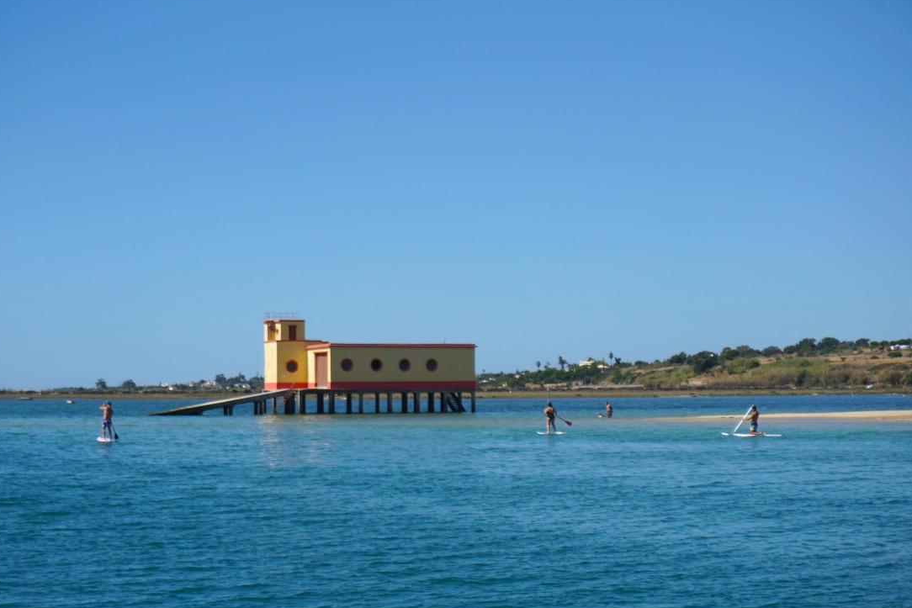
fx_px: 2103
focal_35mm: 83
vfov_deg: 16.5
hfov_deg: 24.5
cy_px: 324
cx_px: 411
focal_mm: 50
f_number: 5.6
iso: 160
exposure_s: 1/1600
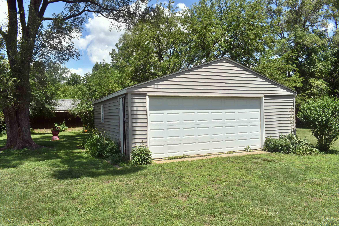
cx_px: 170
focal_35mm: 27
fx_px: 254
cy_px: 113
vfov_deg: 47.9
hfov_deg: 67.4
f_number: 11
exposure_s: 1/200
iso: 100
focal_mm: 18
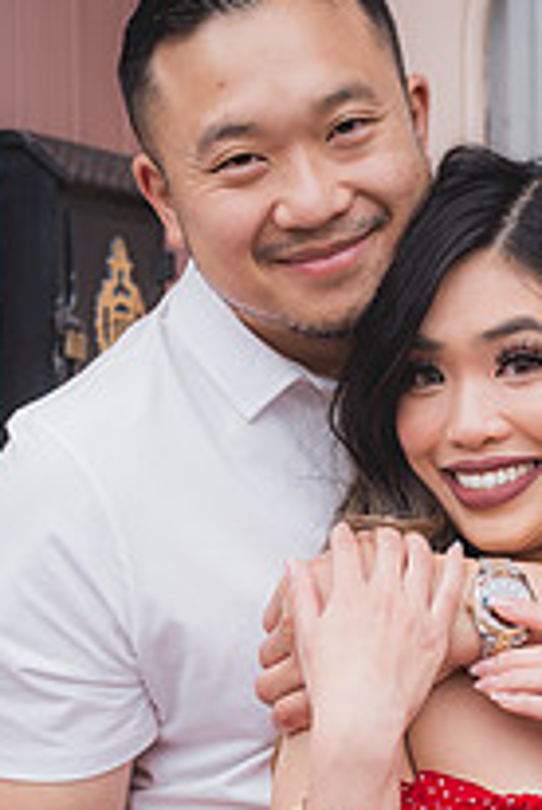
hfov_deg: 12.5
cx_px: 475
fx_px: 2453
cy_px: 590
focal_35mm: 109
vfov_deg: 18.6
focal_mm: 50
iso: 250
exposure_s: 1/500
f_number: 2.8
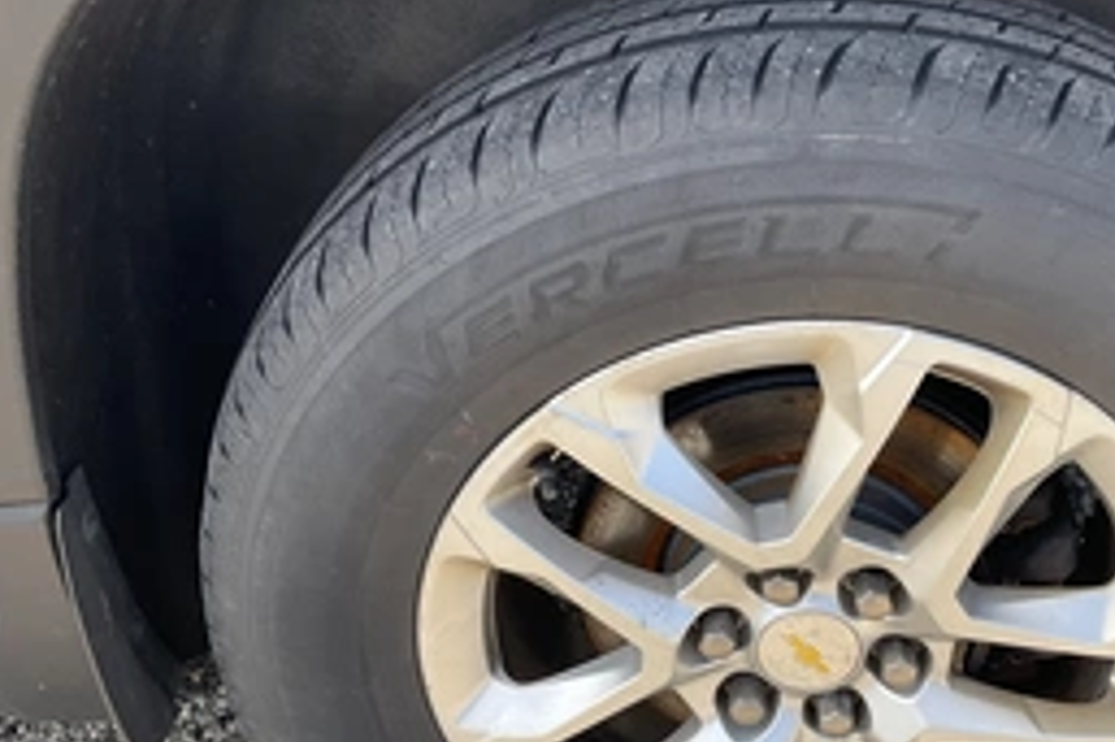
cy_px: 473
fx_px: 1455
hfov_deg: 41.5
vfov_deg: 28.5
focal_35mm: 47
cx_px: 725
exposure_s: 1/358
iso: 25
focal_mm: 3
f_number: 1.8
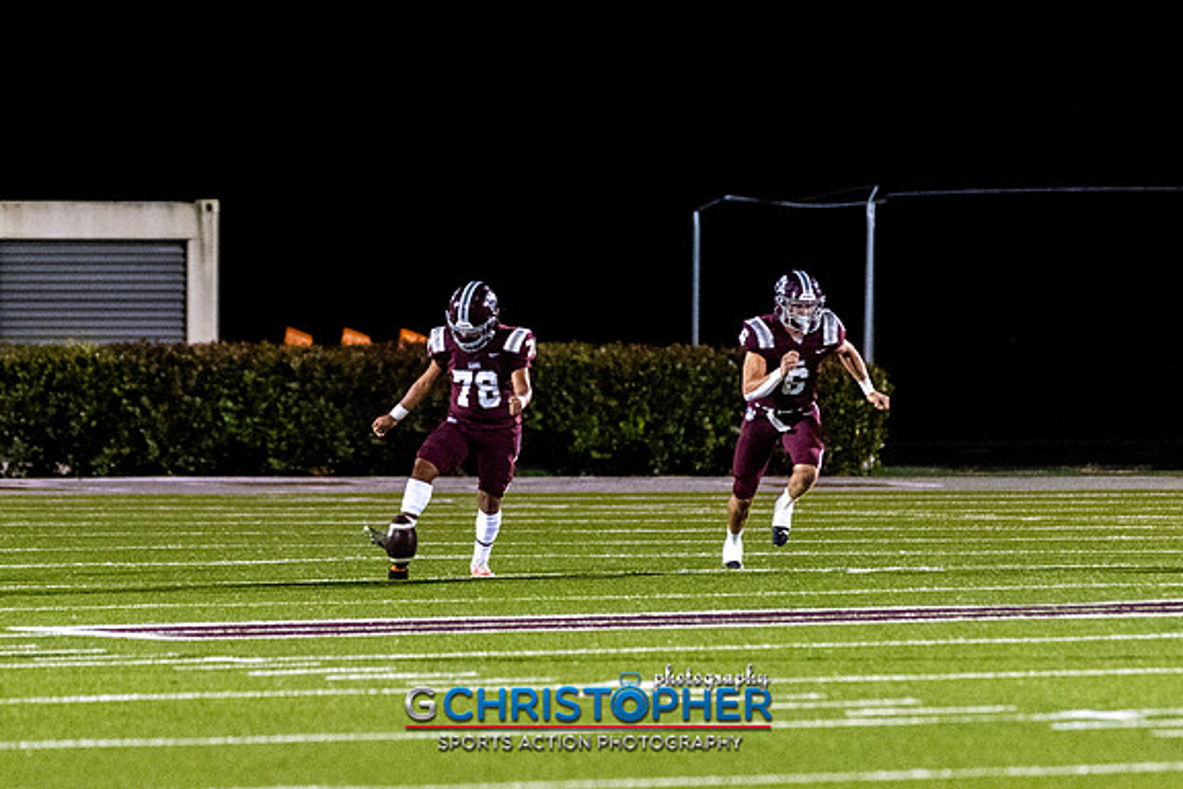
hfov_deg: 5.1
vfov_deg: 3.4
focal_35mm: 403
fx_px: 13242
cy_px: 378
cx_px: 452
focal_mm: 200
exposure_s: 1/800
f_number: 2.8
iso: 6400
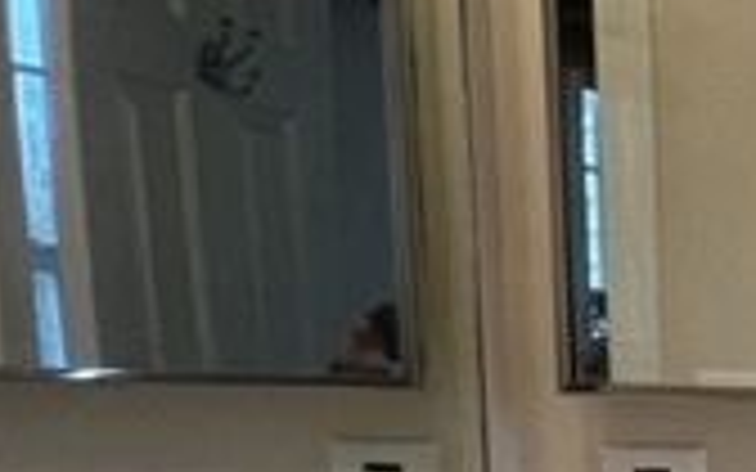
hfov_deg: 12.6
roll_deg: -2.3
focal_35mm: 84
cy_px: 571
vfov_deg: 15.0
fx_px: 1731
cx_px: 2110
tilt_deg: -5.9
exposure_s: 1/60
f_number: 1.8
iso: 160
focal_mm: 1.57
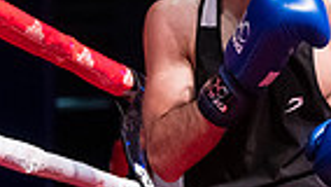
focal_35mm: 261
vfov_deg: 4.7
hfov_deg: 8.2
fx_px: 2292
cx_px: 410
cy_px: 130
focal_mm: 61
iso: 4000
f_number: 2.8
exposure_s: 1/1000
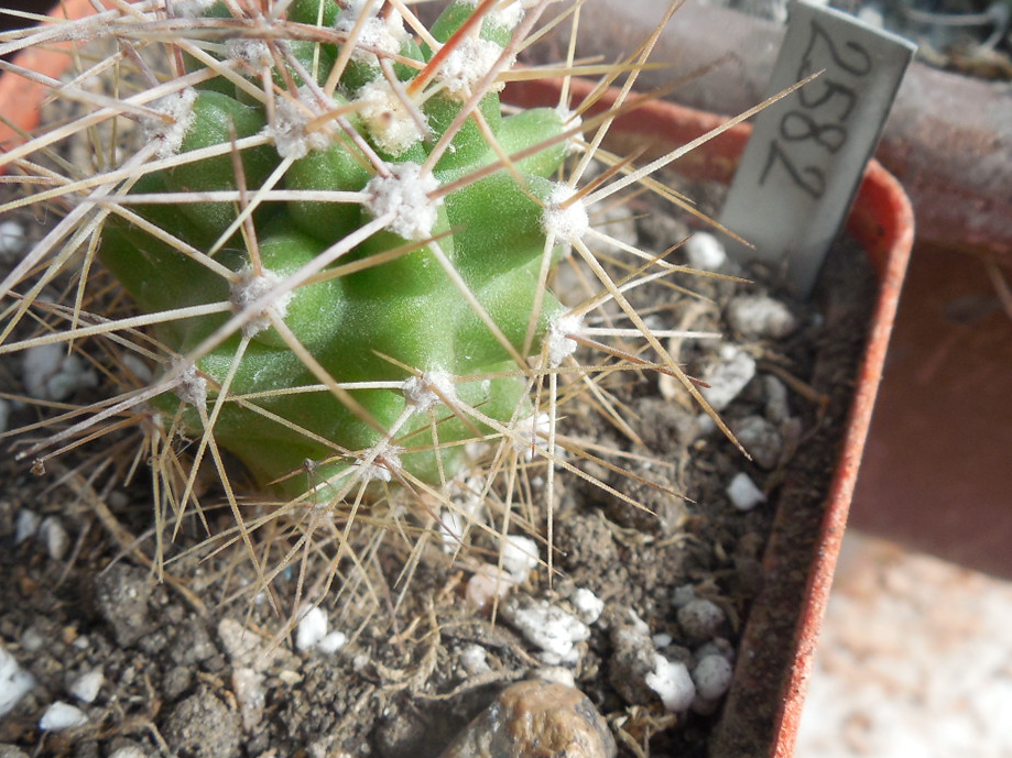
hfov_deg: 35.5
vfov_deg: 27.0
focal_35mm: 54
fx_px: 1578
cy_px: 340
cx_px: 483
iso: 125
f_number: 3.6
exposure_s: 1/100
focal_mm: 5.6
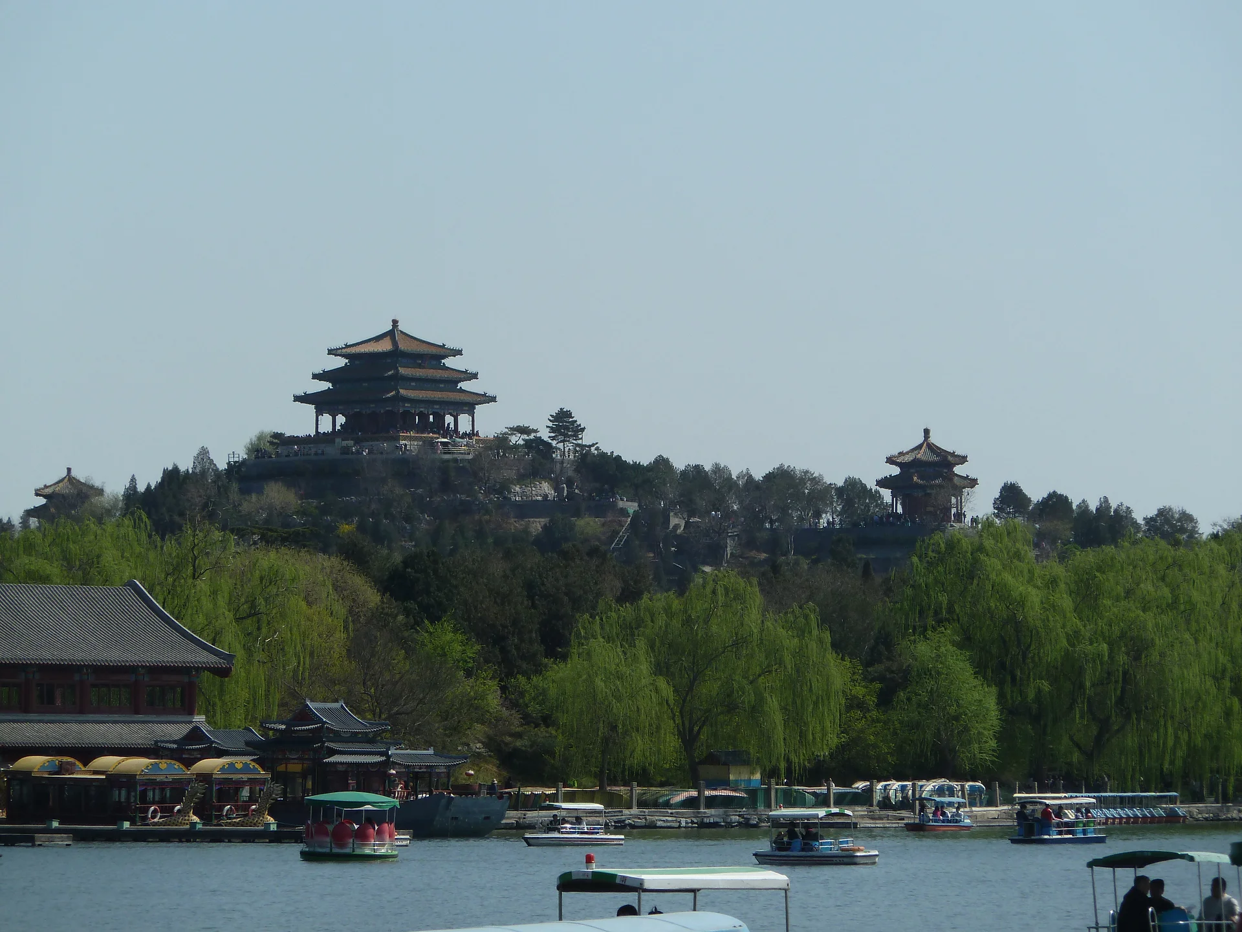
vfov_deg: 7.1
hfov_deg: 9.4
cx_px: 621
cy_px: 466
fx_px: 7535
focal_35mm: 210
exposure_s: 1/500
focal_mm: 34.4
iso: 80
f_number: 5.6
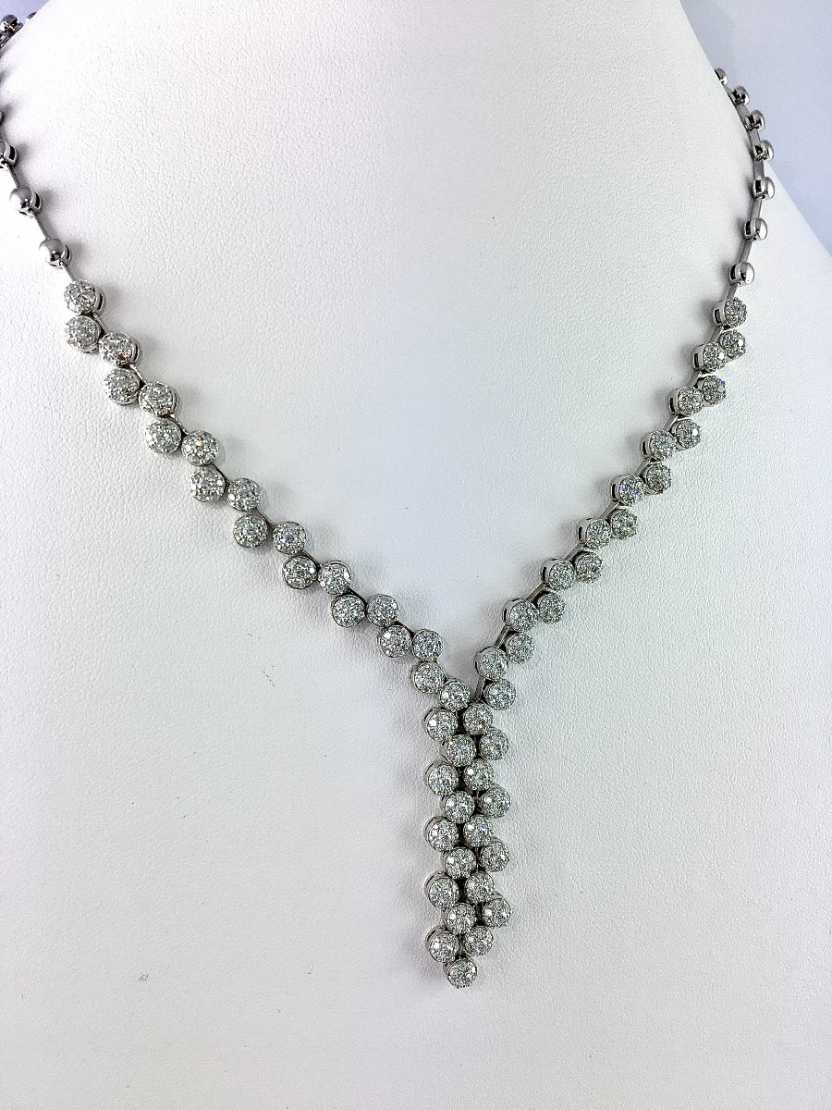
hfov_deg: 48.2
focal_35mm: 29
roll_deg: -6.3
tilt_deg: -26.0
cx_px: 416
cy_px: 555
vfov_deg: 61.7
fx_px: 929
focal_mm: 4.15
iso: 25
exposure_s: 1/218
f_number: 2.2
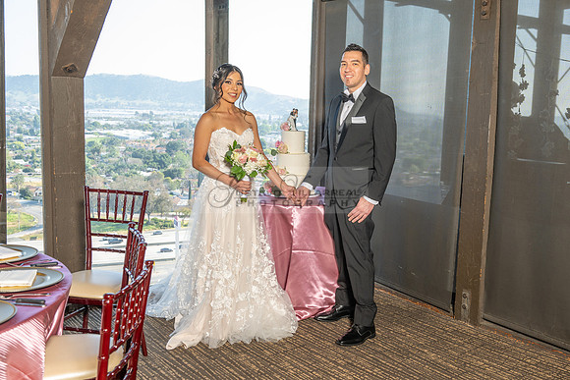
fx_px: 621
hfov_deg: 49.1
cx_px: 328
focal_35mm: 39
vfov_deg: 34.1
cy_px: 190
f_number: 5.6
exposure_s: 1/200
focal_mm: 34
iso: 250
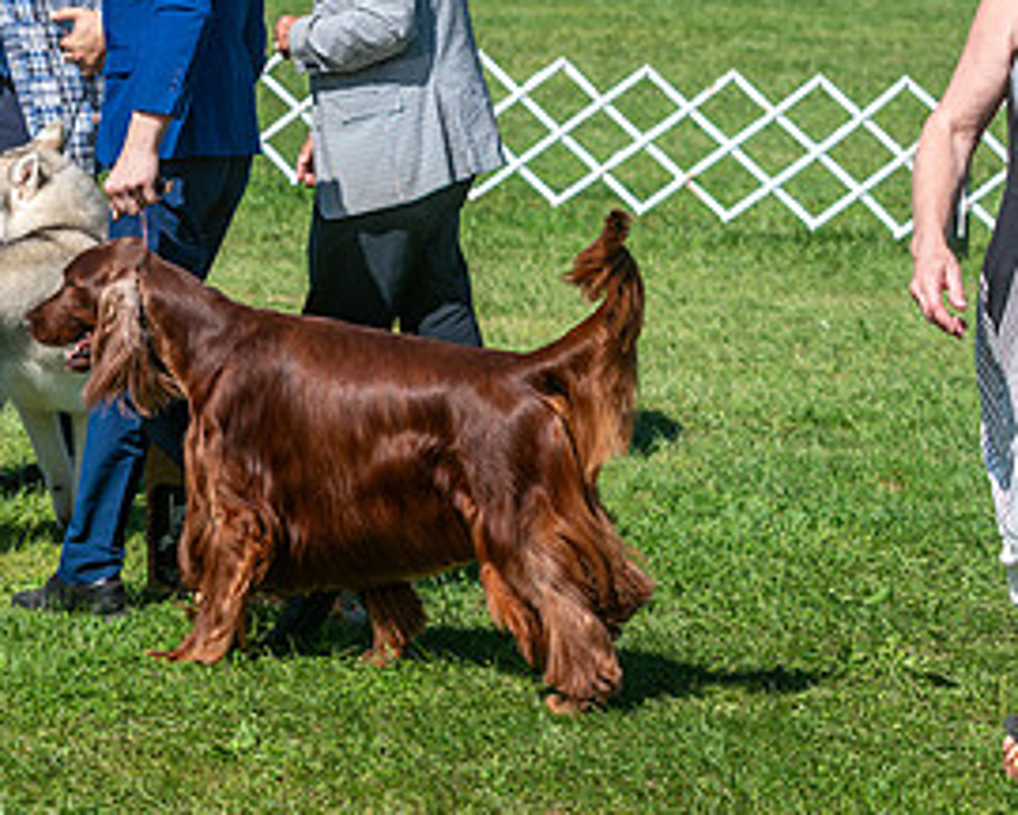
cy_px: -15
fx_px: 5242
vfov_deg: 8.8
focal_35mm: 174
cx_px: 74
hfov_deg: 11.0
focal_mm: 74
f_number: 4
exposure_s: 1/1000
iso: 80
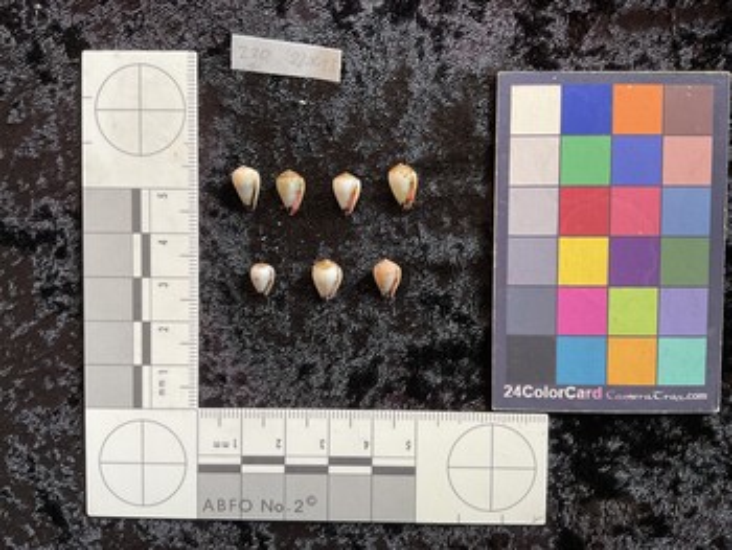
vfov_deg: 48.3
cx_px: 366
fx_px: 614
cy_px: 275
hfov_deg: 61.6
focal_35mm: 29
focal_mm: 3
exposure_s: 1/50
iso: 50
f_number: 1.8
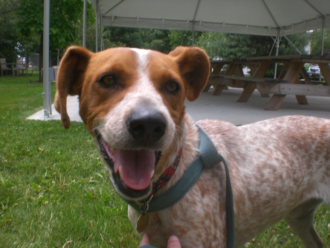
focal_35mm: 38
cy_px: 124
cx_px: 165
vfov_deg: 37.7
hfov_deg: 49.0
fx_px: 362
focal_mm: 6.3
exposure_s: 1/200
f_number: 4.4
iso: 50
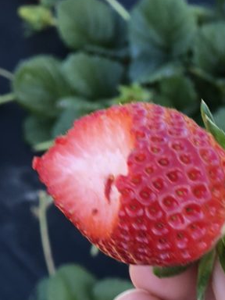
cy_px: 204
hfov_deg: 9.6
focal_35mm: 152
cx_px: 274
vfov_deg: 13.0
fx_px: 1317
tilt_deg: -56.7
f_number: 2.8
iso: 32
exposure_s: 1/120
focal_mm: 6.6
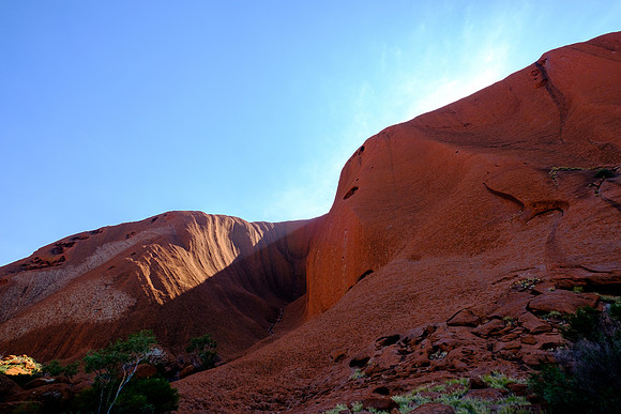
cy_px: 218
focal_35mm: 16
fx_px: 274
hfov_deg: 97.0
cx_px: 329
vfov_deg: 74.1
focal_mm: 10
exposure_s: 1/170
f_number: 8
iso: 200
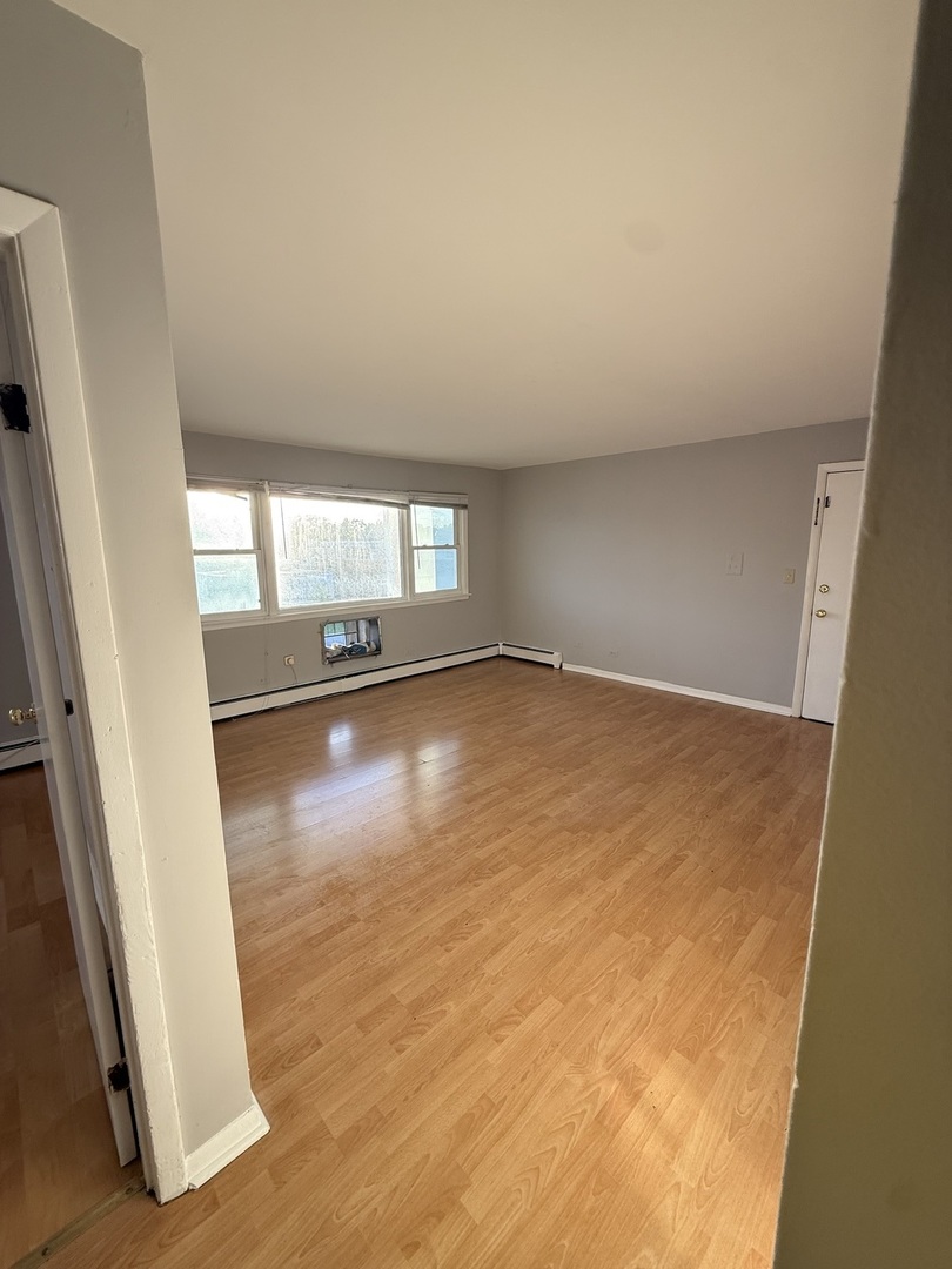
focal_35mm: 14
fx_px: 513
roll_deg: +0.8
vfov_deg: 102.1
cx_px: 476
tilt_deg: -8.8
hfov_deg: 85.7
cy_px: 634
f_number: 2.2
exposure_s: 1/99
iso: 125
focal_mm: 2.22
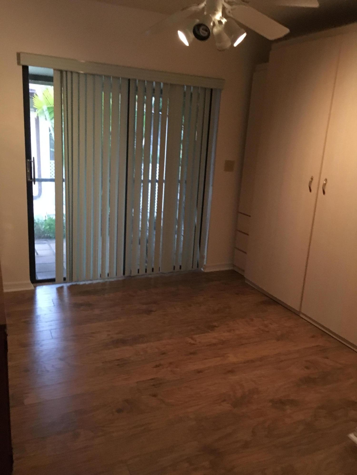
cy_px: 238
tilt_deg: -14.6
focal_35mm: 29
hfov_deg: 48.2
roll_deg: -4.1
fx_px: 399
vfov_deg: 61.7
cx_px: 178
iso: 320
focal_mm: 4.15
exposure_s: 1/15
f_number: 2.2
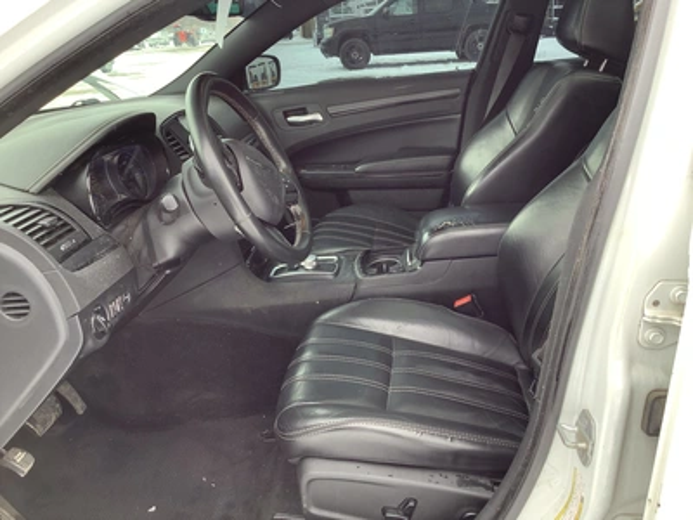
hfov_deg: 58.4
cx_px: 346
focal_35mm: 31
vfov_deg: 45.4
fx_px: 621
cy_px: 260
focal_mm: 3.3
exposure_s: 1/100
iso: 32
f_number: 2.4
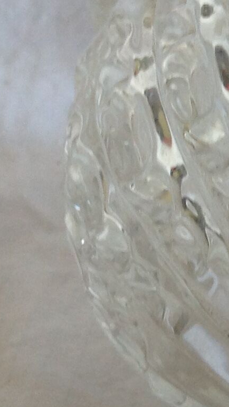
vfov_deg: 16.7
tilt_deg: -27.9
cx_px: 507
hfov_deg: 8.8
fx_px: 1381
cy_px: 147
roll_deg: -2.2
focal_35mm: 128
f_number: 2.4
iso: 64
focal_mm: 4.28
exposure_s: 1/15
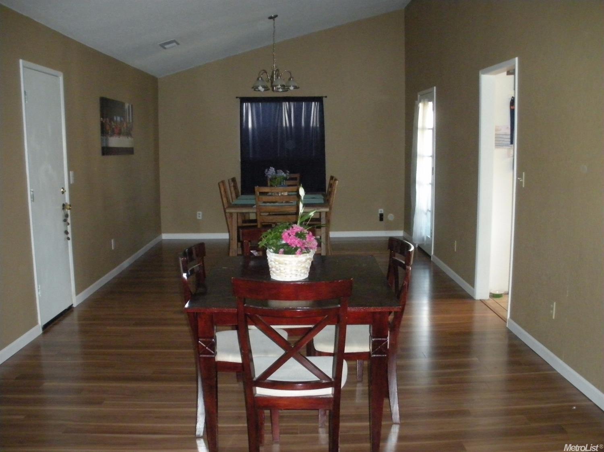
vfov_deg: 40.7
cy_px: 226
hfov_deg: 52.6
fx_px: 611
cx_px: 302
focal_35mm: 35
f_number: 3.5
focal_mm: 6.3
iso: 800
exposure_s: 1/60
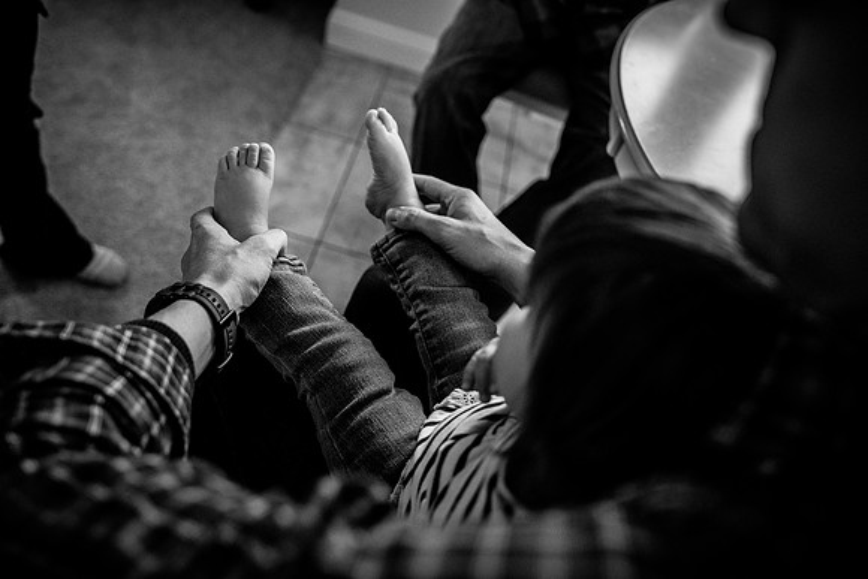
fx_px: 748
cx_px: 434
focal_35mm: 31
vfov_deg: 42.3
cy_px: 290
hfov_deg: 60.3
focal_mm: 31
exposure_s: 1/250
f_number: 2.8
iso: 800
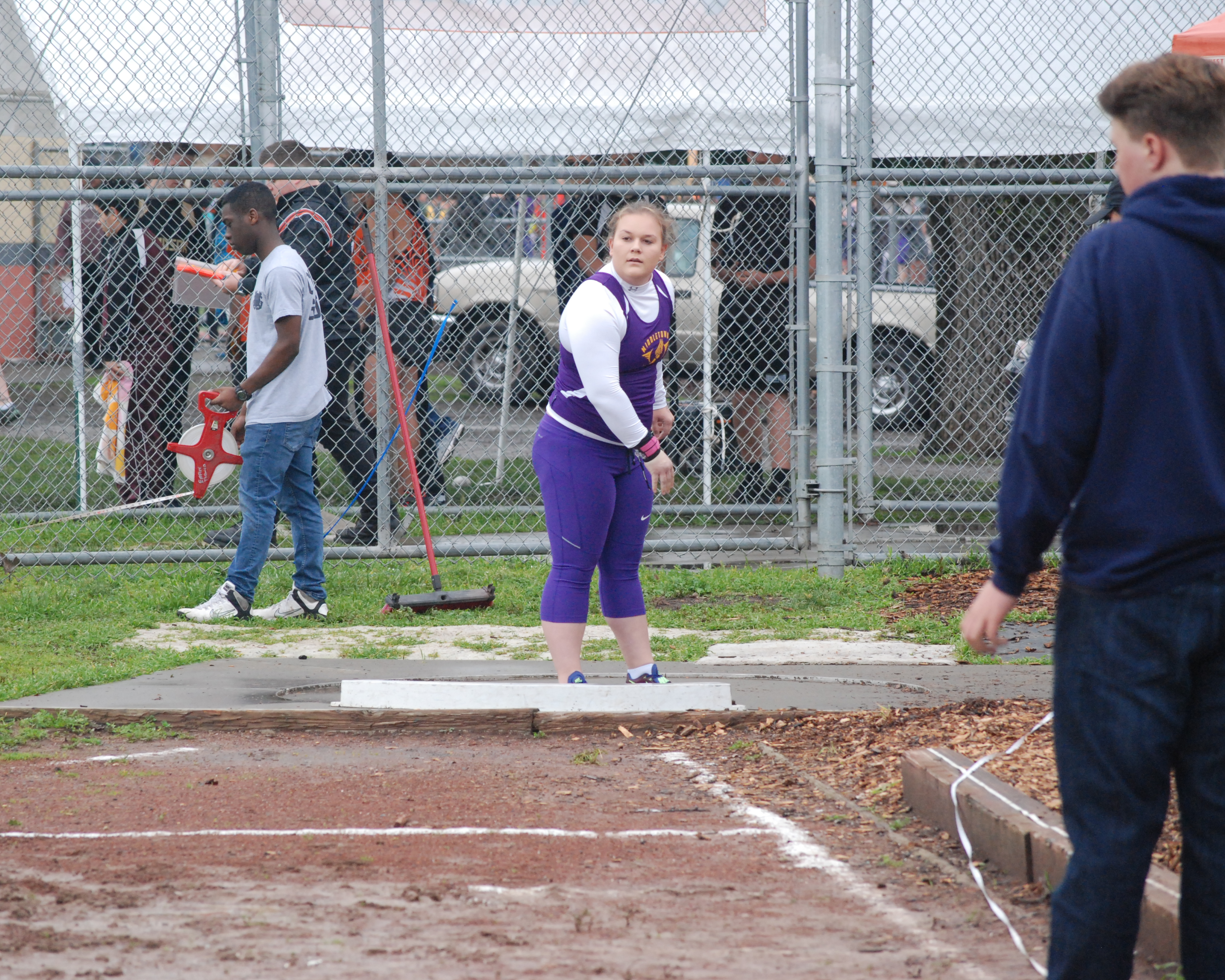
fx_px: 7106
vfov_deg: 7.9
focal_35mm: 196
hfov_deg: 9.9
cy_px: 489
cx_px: 551
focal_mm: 116
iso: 1000
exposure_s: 1/800
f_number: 7.1
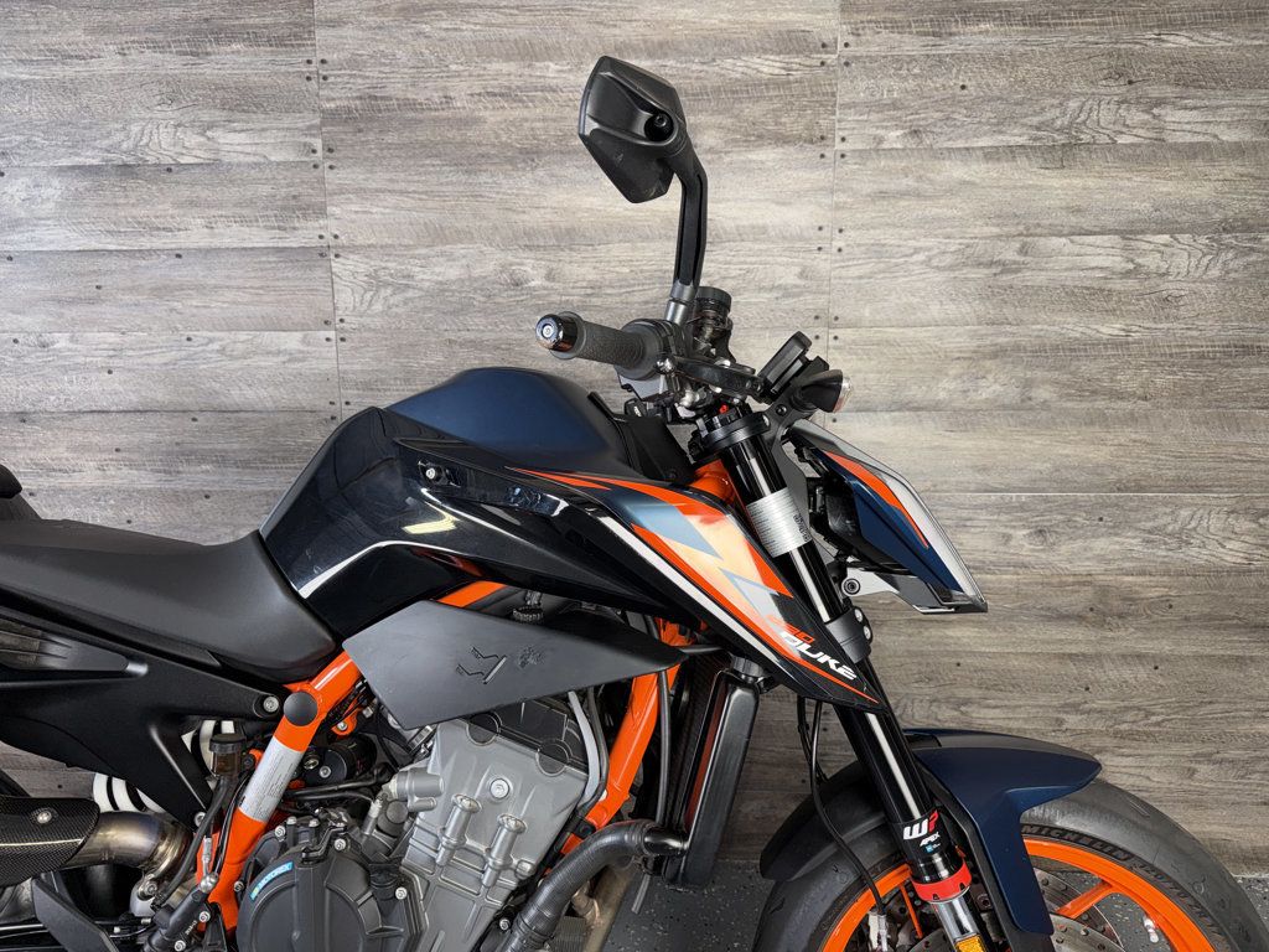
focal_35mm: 24
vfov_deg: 56.8
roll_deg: +0.6
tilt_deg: -10.4
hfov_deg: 71.6
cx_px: 634
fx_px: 880
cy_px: 476
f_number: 1.78
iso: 50
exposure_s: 1/42
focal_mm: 6.76
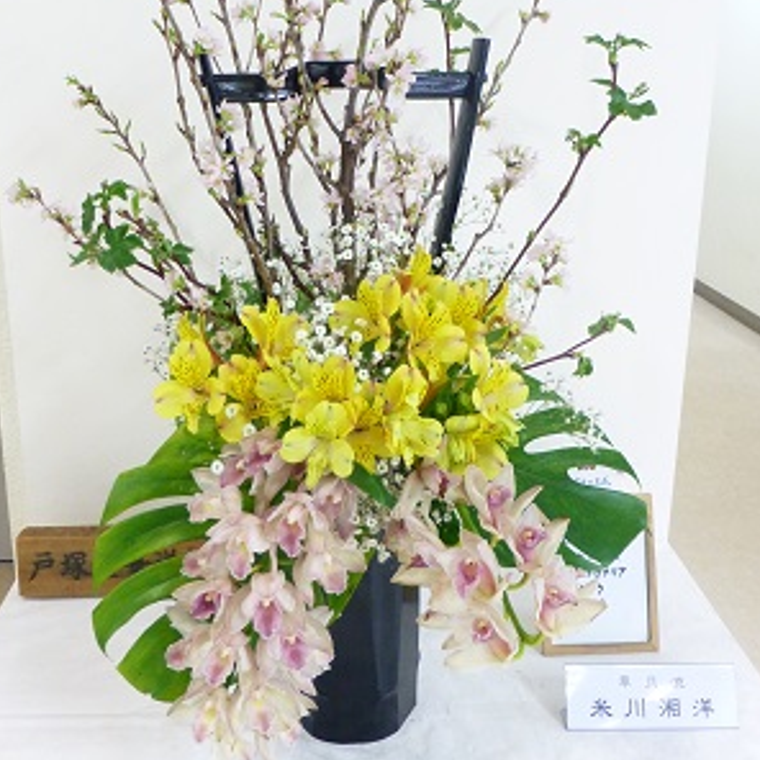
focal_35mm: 31
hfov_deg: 52.5
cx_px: 354
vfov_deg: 51.1
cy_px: 229
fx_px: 770
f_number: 3.3
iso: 400
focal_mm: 4.3
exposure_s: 1/25
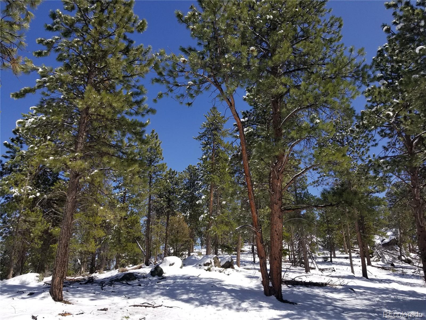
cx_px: 213
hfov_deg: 67.3
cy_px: 160
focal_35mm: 26
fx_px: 320
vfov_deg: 53.1
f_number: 1.7
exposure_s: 1/4237
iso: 50
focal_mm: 4.25
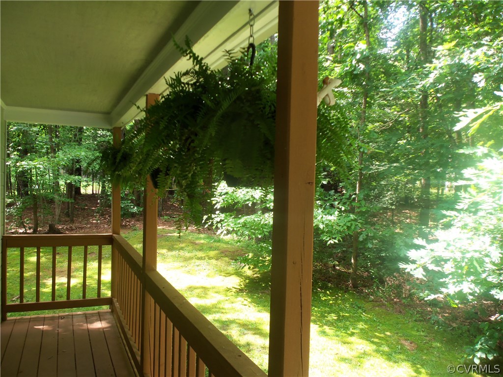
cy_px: 188
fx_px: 421
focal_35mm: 29
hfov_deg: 61.7
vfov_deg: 48.2
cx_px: 252
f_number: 3.4
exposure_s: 1/50
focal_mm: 5.2
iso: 80
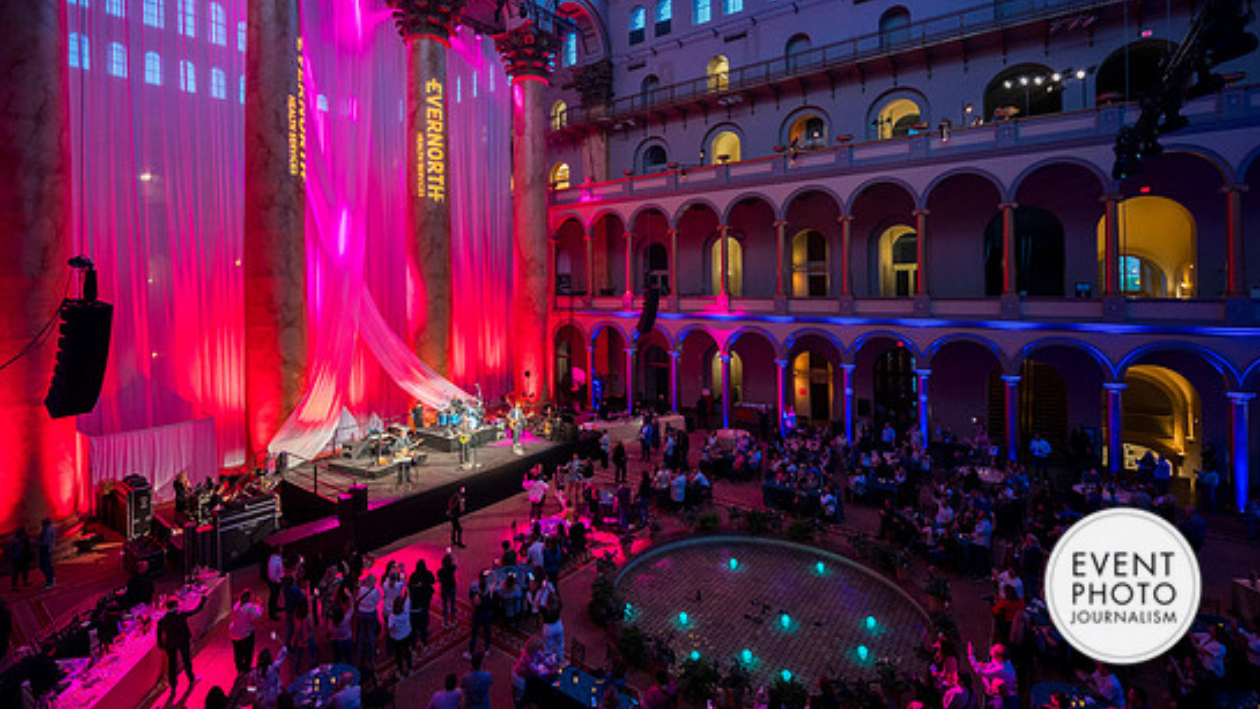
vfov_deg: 63.3
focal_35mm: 17
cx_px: 606
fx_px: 568
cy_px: 276
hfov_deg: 95.9
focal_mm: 14
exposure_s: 1/80
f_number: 4
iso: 1600
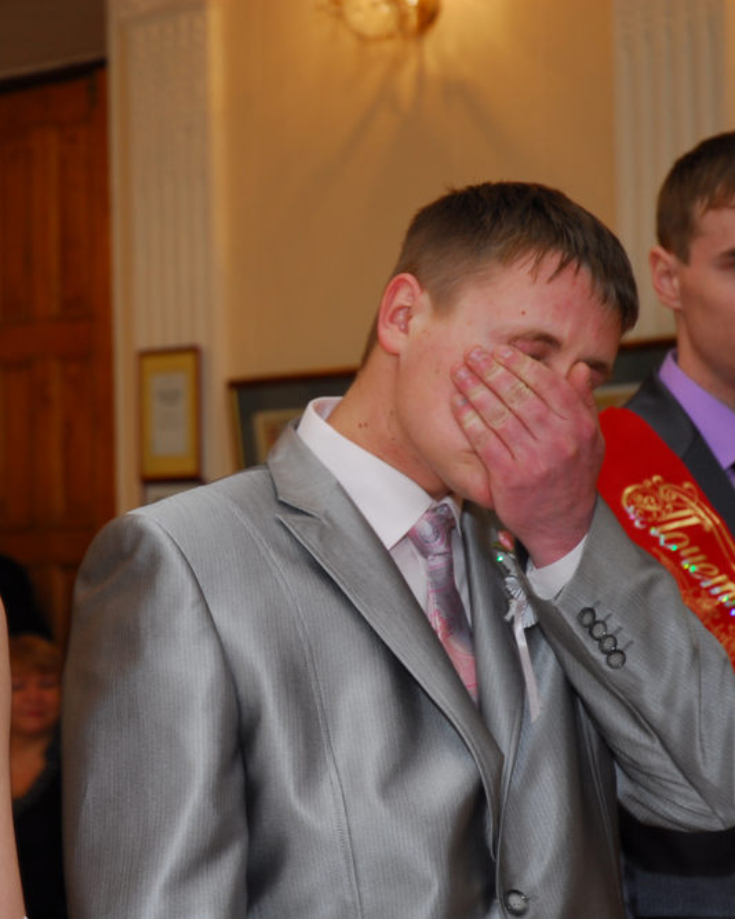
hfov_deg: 13.9
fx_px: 2990
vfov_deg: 17.5
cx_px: 149
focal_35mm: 110
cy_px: 460
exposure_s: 1/60
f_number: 5
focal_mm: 52
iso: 200
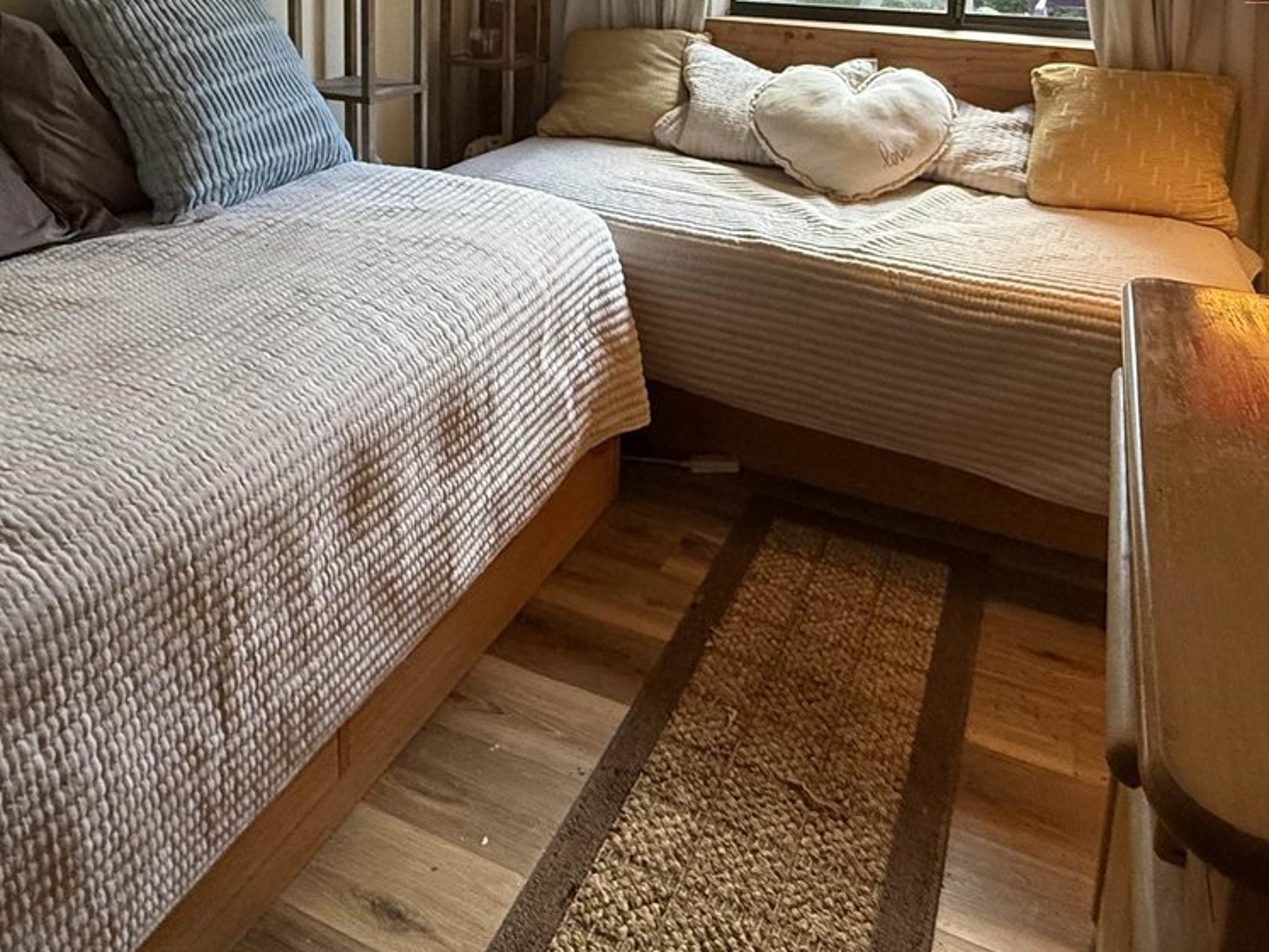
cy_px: 99
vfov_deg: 42.9
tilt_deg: -10.0
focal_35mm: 30
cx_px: 581
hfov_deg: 59.9
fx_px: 1100
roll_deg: -1.3
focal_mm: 2.22
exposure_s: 1/120
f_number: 2.2
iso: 400
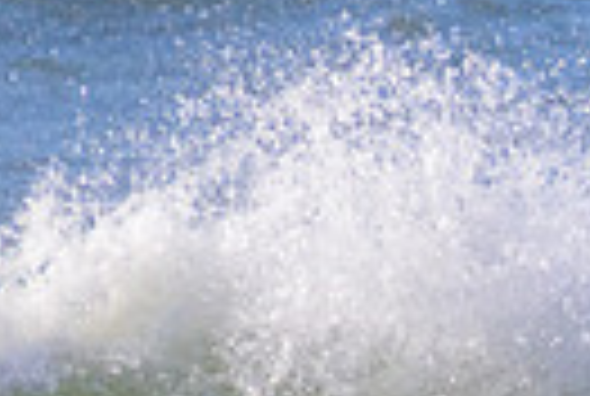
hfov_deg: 0.5
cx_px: 1330
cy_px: 526
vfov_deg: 0.3
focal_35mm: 4223
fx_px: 69368
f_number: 11
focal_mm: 800
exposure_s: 1/2000
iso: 1000
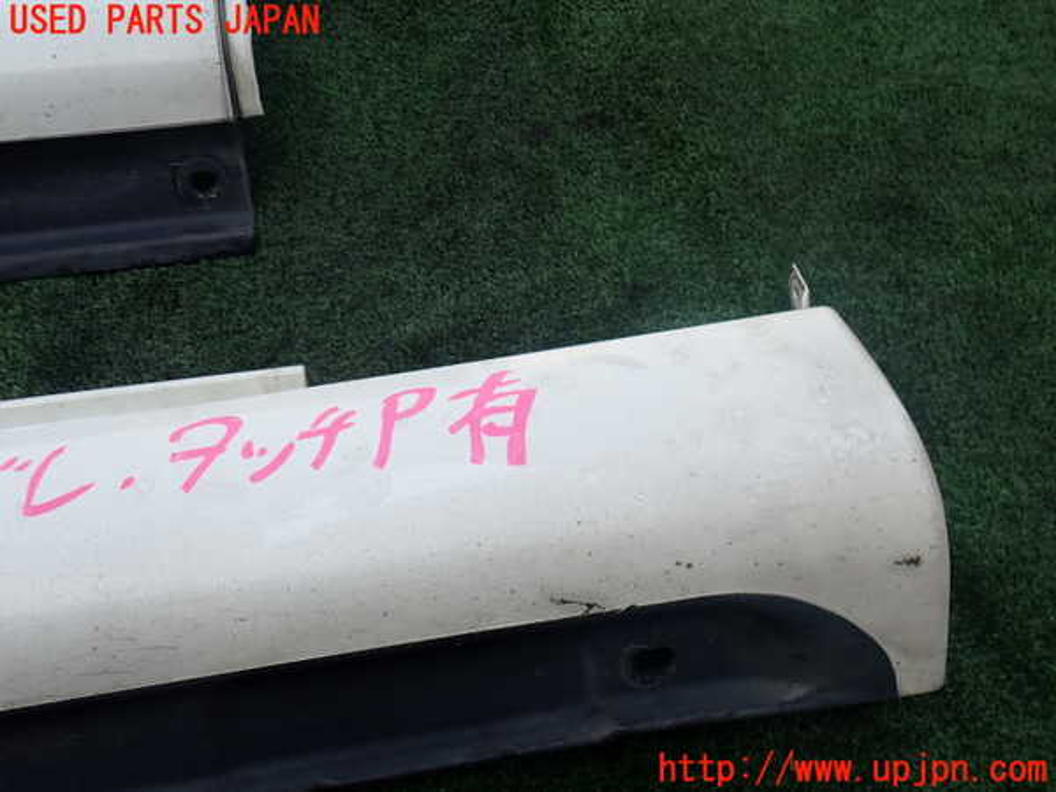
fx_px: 915
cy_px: 396
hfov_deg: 60.0
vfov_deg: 46.8
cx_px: 528
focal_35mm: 30
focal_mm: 5.4
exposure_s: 1/320
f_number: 3.2
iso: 100
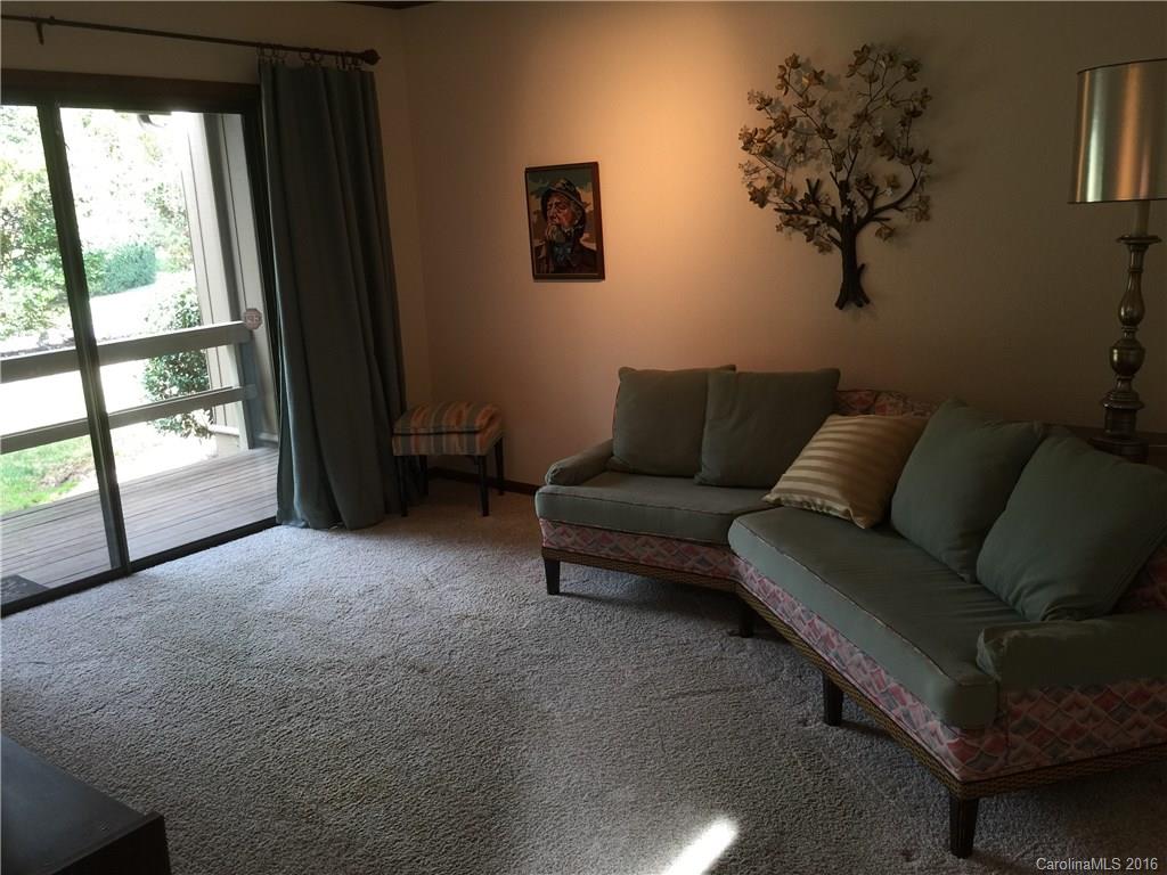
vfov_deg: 48.2
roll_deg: +1.1
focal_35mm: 29
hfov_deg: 61.7
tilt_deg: -12.9
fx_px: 978
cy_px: 438
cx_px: 584
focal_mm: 4.15
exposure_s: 1/30
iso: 32
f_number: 2.2
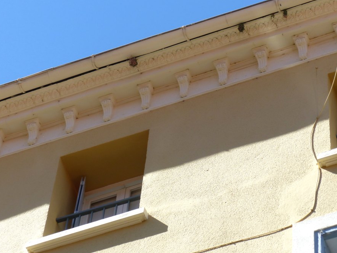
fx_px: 1548
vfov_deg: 9.3
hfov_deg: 12.4
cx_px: 177
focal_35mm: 159
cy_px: 115
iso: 100
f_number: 4
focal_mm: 22.6
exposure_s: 1/640
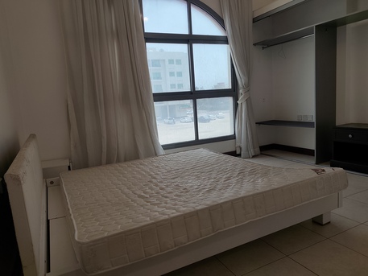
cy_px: 138
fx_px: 255
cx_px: 184
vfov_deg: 56.8
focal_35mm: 24
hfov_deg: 71.6
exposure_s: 1/640
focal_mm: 5.84
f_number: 1.6
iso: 50
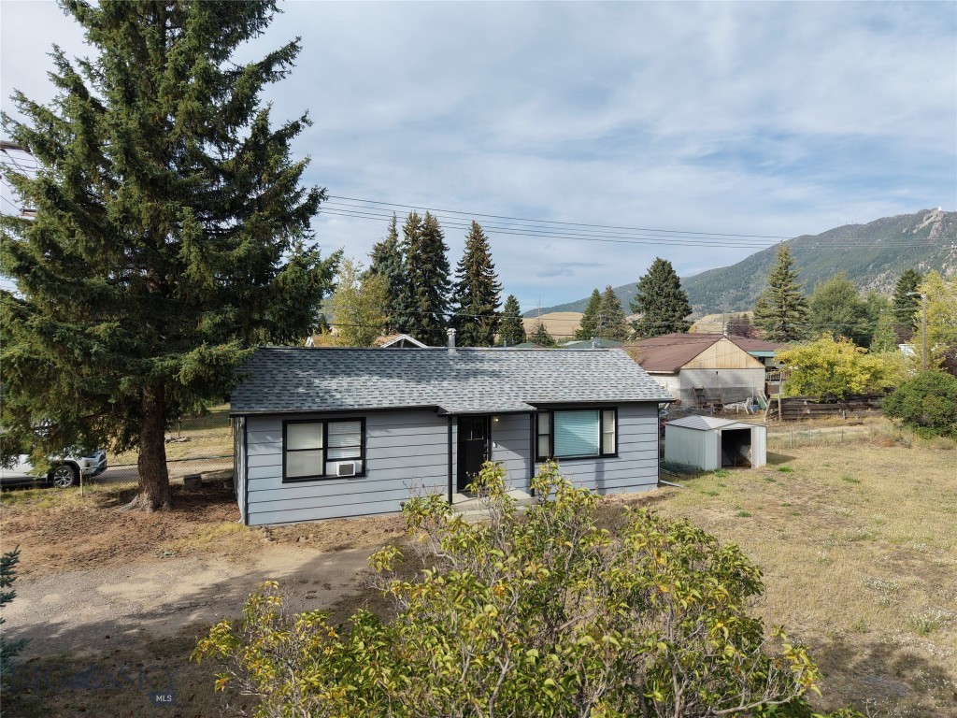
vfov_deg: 56.8
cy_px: 359
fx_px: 664
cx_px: 478
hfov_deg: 71.6
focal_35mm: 24
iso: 290
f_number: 1.8
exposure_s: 1/4000
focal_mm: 8.67
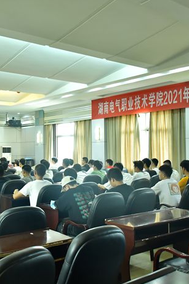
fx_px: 323
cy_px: 143
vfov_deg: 47.4
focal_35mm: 41
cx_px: 67
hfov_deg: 32.4
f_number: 4
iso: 1600
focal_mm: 18
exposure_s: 1/80
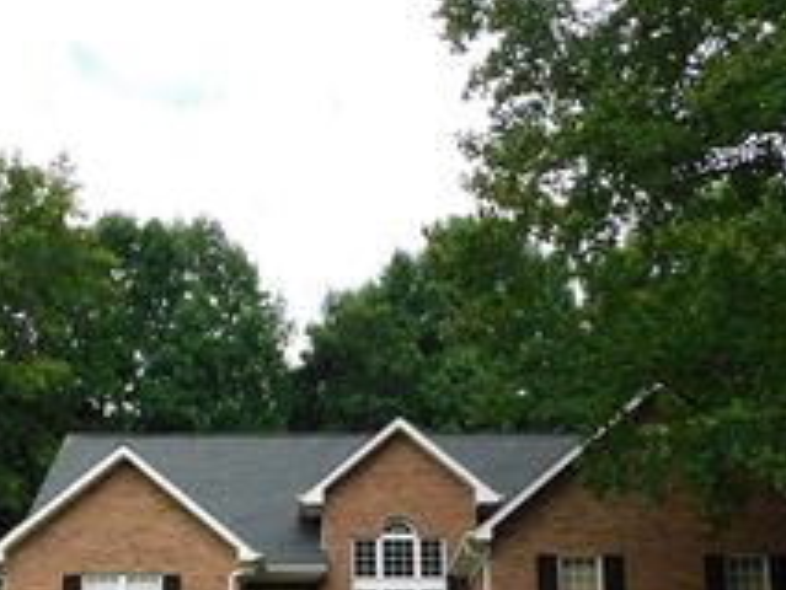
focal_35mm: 54
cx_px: 295
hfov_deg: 35.3
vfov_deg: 26.4
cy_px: 496
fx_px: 1227
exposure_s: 1/800
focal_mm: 4
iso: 125
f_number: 3
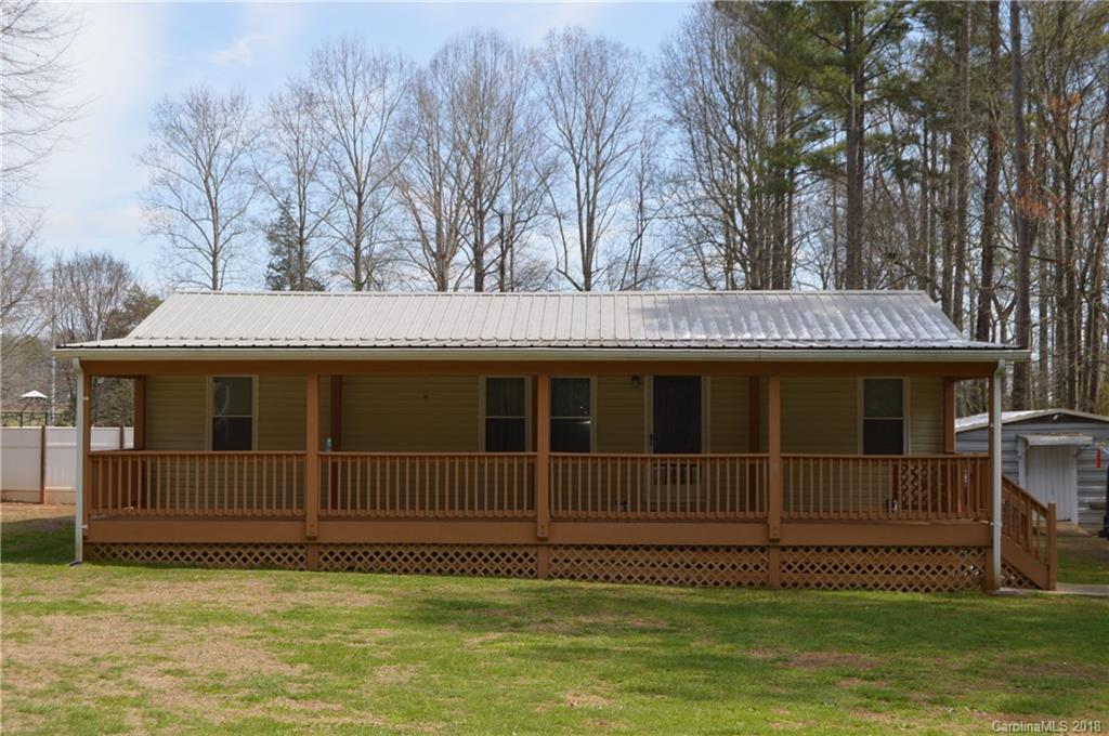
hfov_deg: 35.1
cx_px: 554
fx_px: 1754
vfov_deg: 23.7
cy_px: 368
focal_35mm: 57
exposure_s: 1/200
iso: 100
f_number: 7.1
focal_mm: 38
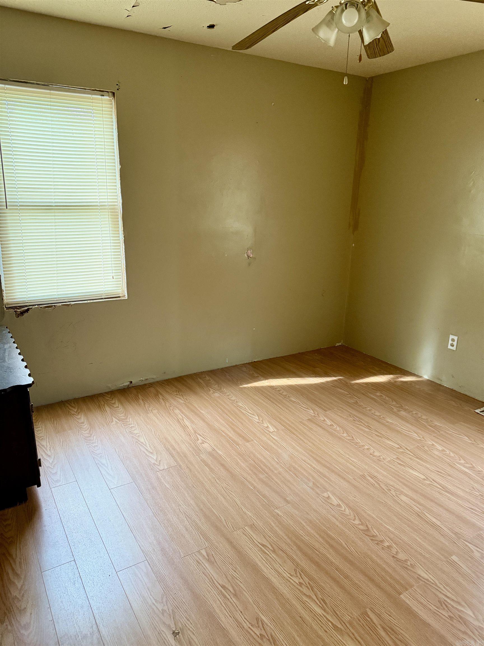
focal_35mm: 24
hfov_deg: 56.8
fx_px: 447
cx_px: 242
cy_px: 323
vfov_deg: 71.6
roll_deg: -1.1
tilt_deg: -15.7
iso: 640
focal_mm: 6.76
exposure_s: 1/60
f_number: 1.78
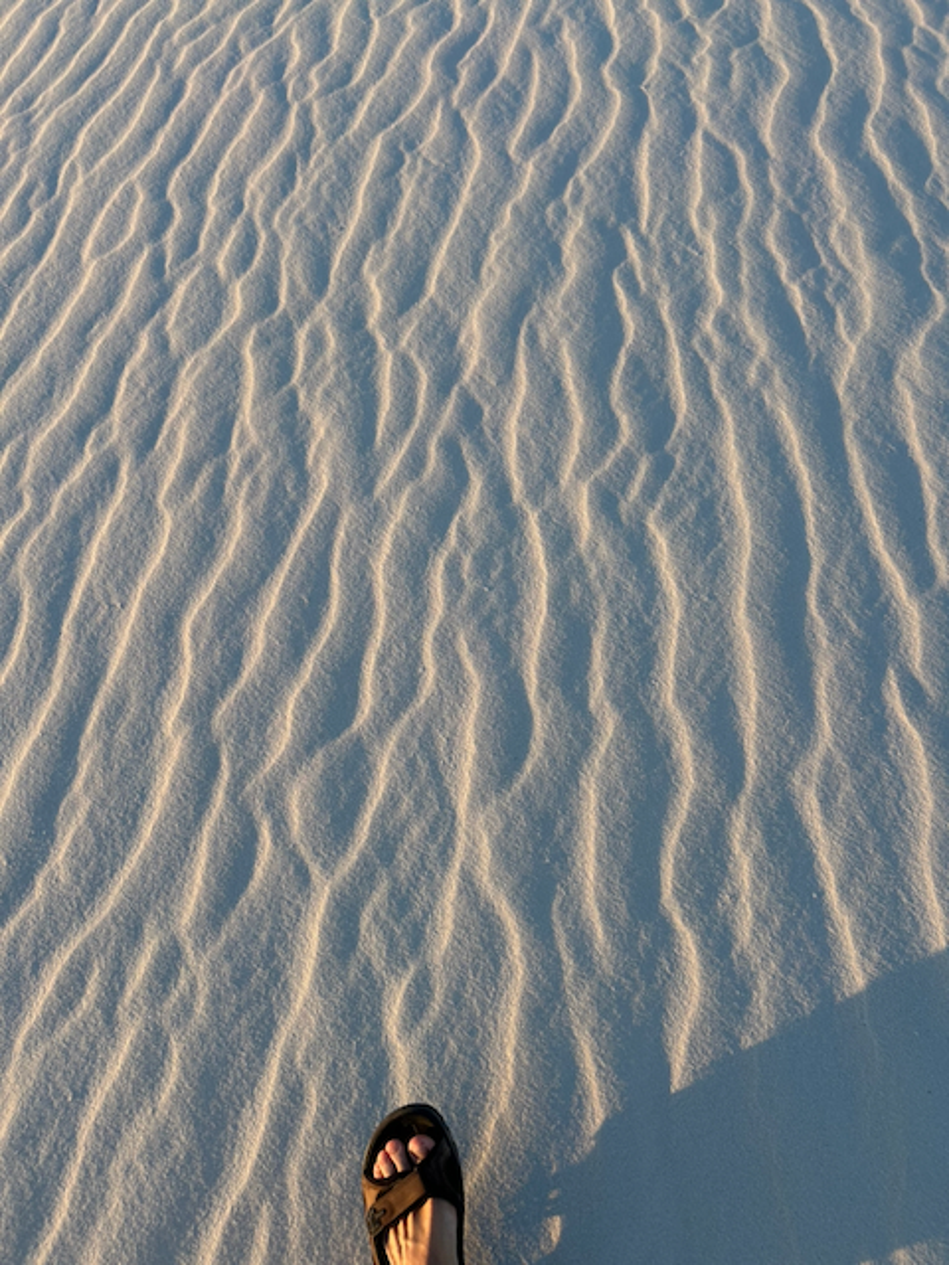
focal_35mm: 26
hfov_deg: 53.1
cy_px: 632
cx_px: 474
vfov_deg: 67.3
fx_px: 950
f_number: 1.5
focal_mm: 5.7
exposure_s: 1/1266
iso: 50
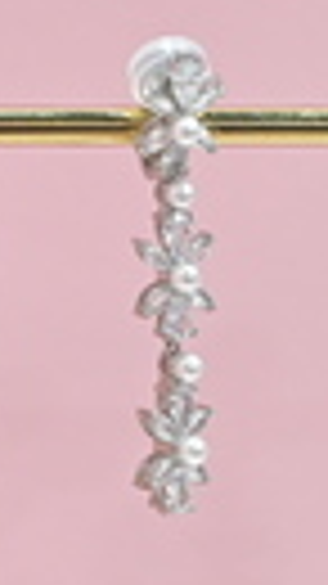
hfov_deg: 2.4
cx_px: -476
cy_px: 801
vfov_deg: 4.2
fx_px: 7849
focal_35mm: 507
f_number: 9
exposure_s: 1/100
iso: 2000
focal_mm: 105
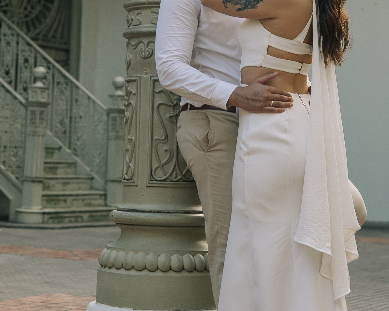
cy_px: 80
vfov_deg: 15.3
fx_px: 1151
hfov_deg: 19.2
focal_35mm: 100
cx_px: 235
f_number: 2.5
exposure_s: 1/250
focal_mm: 30
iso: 100
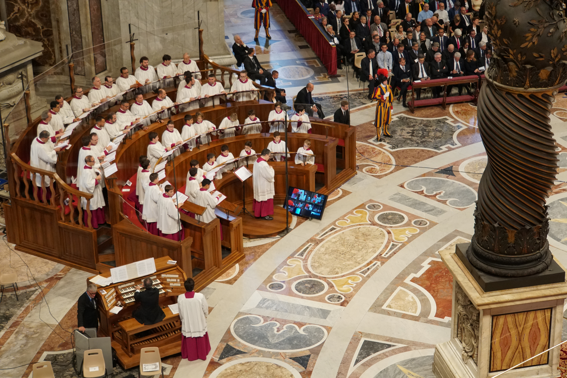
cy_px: 189
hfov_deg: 25.1
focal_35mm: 81
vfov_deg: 16.9
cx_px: 284
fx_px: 1276
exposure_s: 1/160
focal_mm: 54
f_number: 6.3
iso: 2000
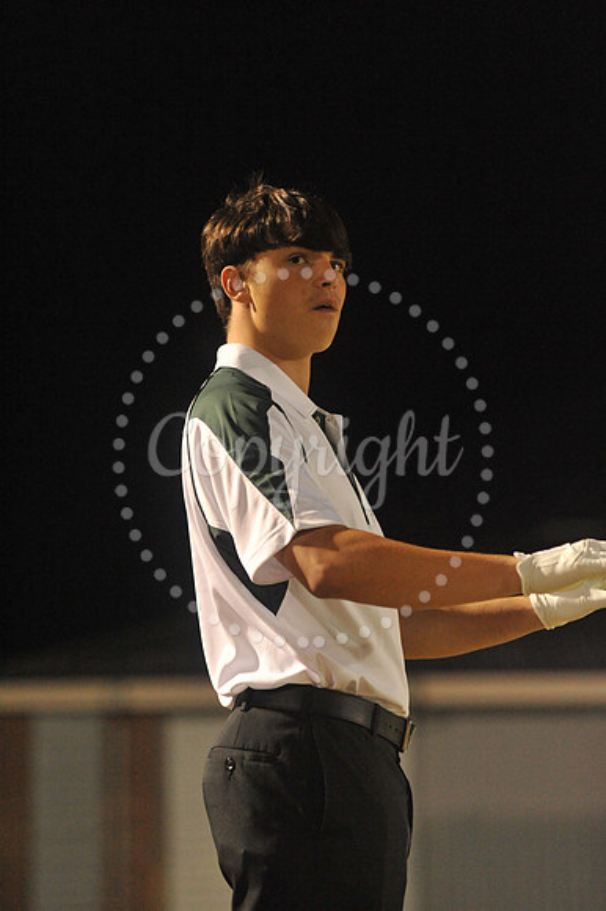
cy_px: 456
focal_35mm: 145
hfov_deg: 9.5
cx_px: 303
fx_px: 3665
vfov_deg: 14.2
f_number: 4
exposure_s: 1/250
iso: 6400
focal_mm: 145
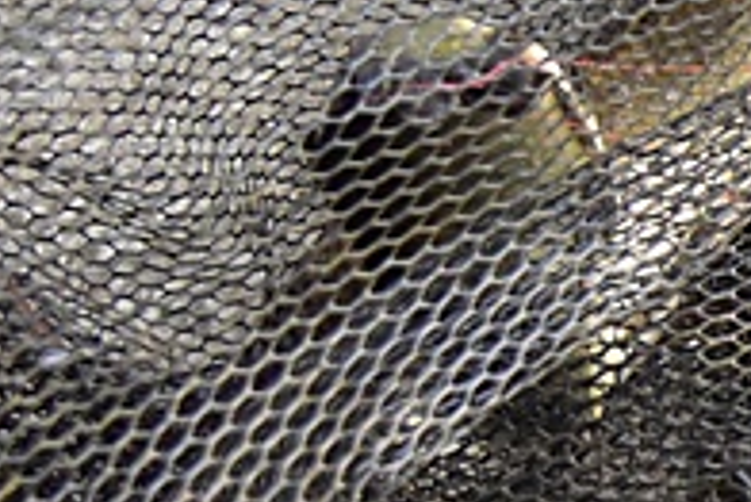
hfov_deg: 10.6
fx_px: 3653
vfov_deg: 7.8
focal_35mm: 175
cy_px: 15
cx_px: 1575
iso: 4000
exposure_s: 1/3200
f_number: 4
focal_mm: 35
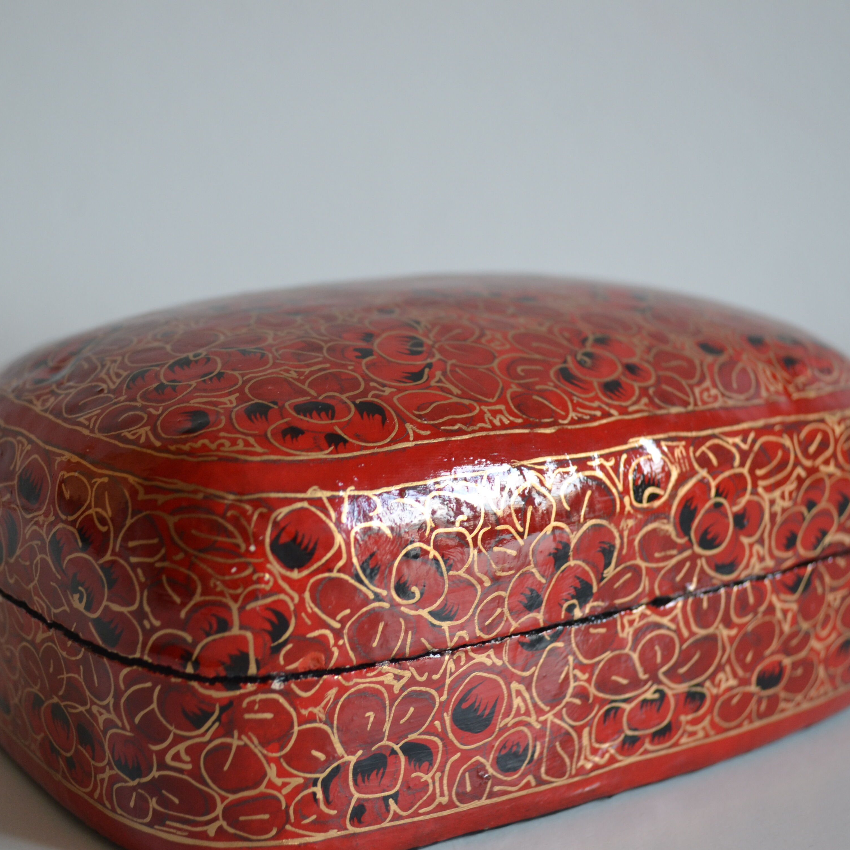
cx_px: 356
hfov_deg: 27.7
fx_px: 1722
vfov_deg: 27.7
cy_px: 426
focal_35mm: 62
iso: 400
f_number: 4.8
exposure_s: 1/25
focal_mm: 32
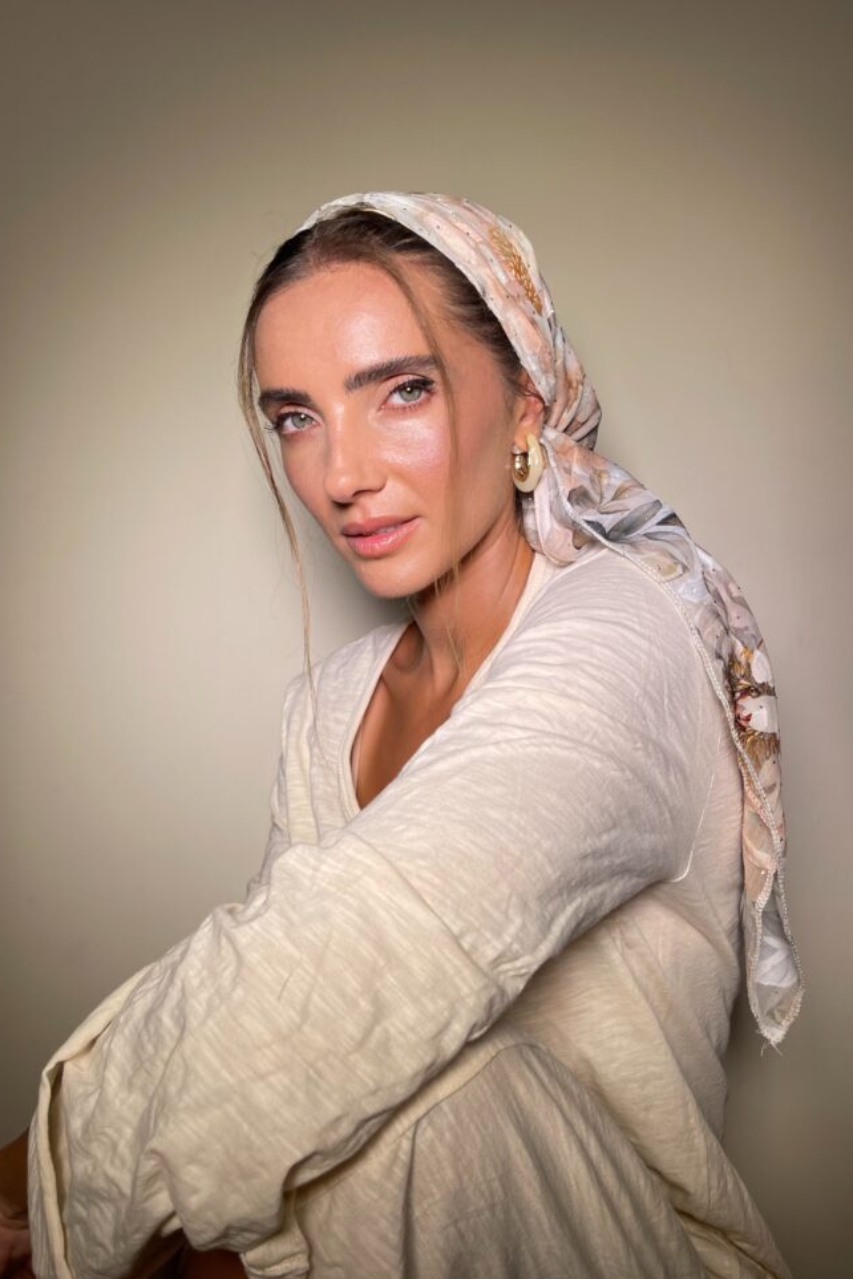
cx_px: 396
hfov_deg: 47.9
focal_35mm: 27
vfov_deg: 67.4
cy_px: 620
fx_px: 960
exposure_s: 1/157
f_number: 1.6
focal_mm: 5.1
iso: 32
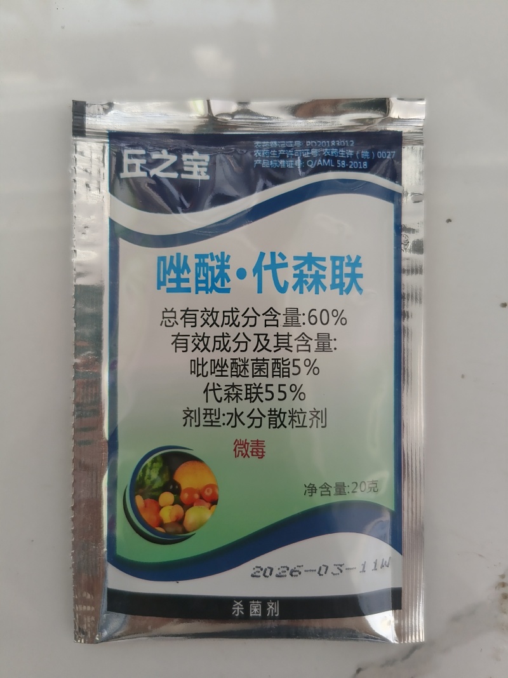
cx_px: 254
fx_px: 450
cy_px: 339
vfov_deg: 73.9
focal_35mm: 23
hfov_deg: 58.9
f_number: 1.88
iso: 767
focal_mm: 5.56
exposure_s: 1/100
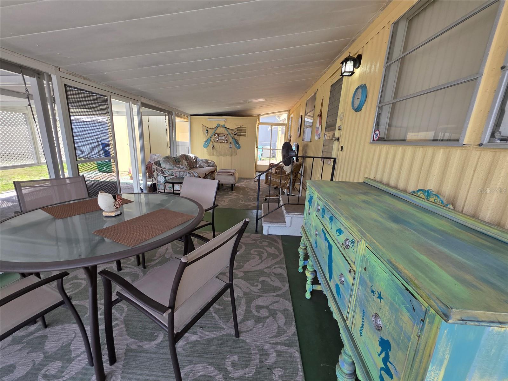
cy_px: 190
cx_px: 254
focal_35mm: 13
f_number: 1.9
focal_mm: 2.2
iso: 32
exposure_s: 1/120
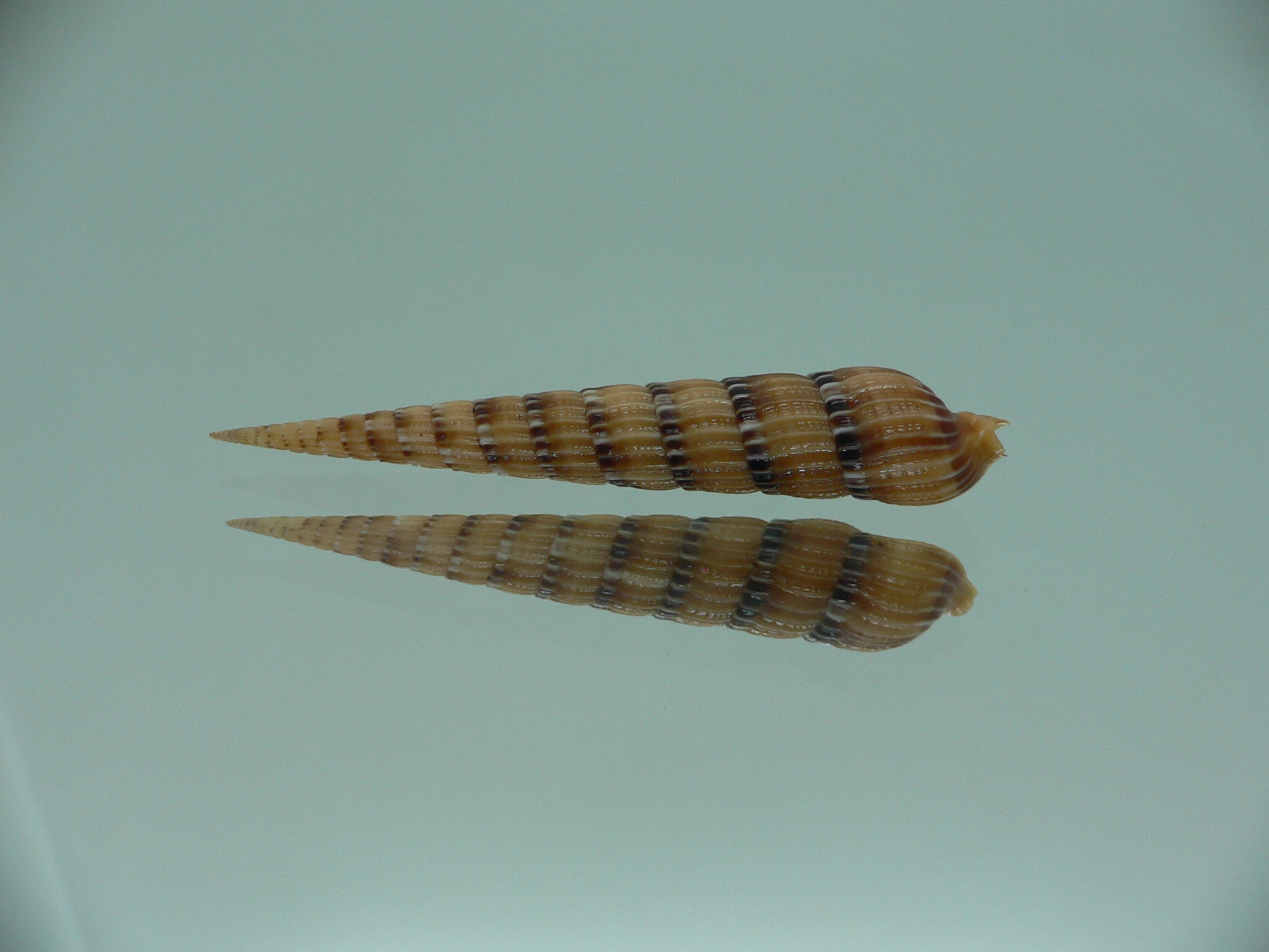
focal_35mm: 35
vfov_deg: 40.7
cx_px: 634
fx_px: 1283
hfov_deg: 52.6
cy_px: 476
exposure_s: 1/60
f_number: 2.8
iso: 80
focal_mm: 4.6
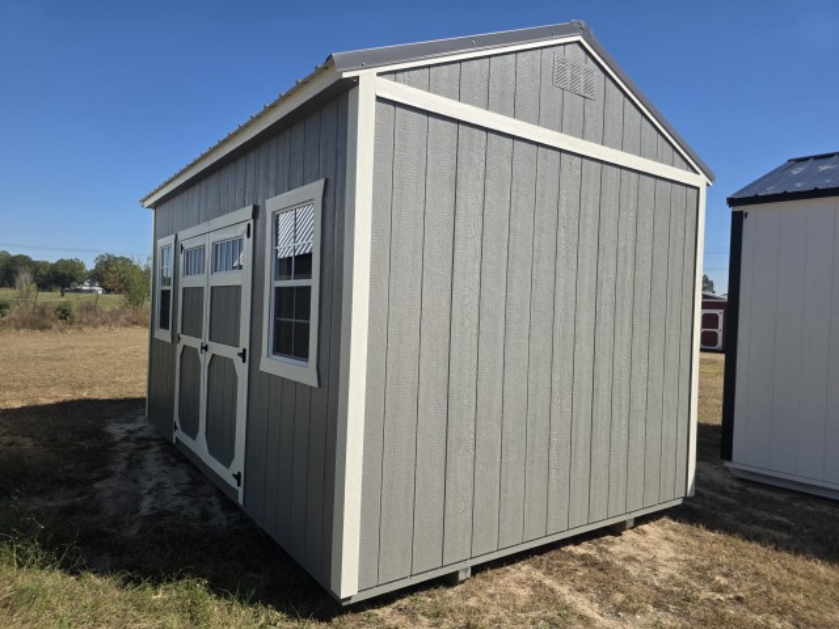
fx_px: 557
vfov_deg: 58.9
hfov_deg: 73.9
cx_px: 420
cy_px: 314
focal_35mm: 23
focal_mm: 6.3
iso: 80
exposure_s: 1/6574
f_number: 1.7
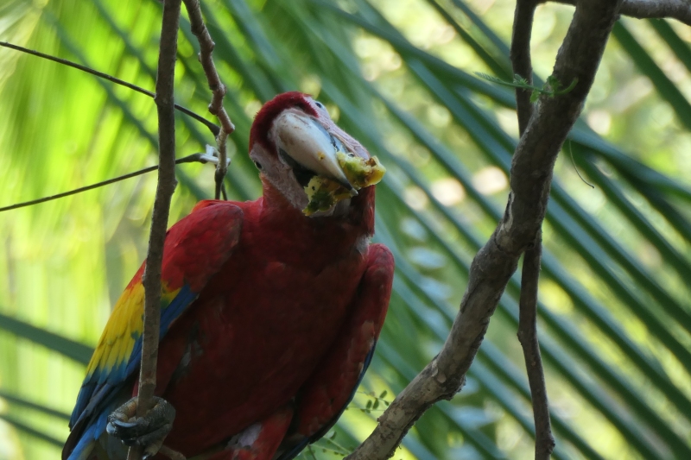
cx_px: 346
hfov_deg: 3.4
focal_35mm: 611
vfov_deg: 2.2
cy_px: 230
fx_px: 11725
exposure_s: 1/125
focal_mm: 132
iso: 400
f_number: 6.4
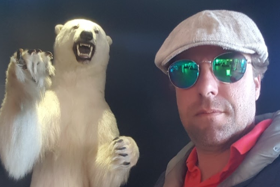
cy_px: 151
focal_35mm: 30
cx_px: 141
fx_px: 233
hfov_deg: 61.9
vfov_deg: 41.6
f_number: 1.7
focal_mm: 2.1
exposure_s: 1/30
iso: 200
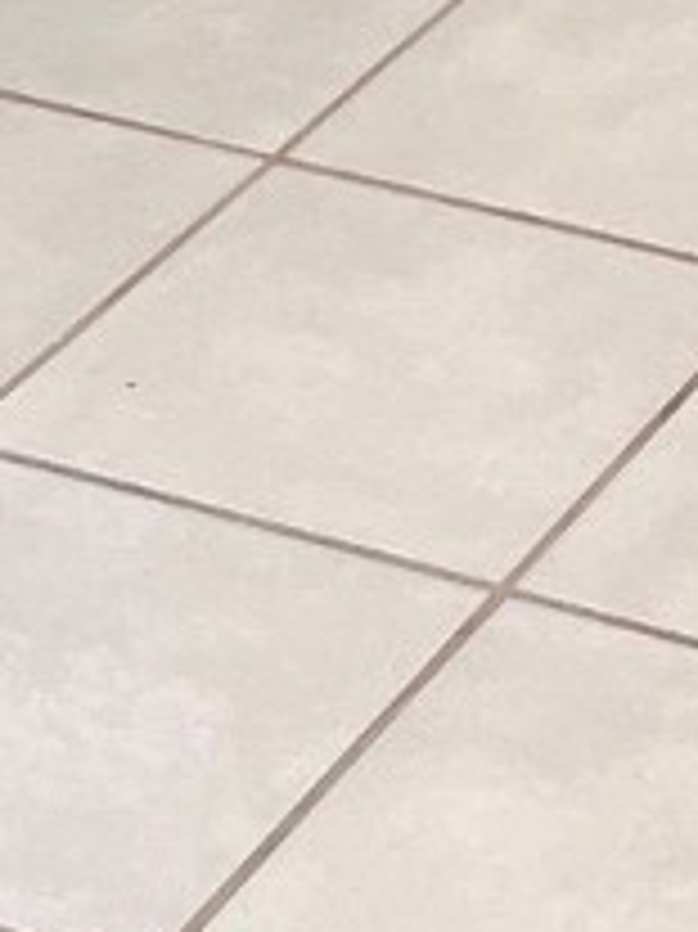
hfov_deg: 7.6
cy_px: -1634
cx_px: 865
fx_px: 5194
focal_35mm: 193
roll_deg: -0.4
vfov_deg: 8.8
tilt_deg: -9.3
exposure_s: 1/60
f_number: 1.5
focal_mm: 5.7
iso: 80
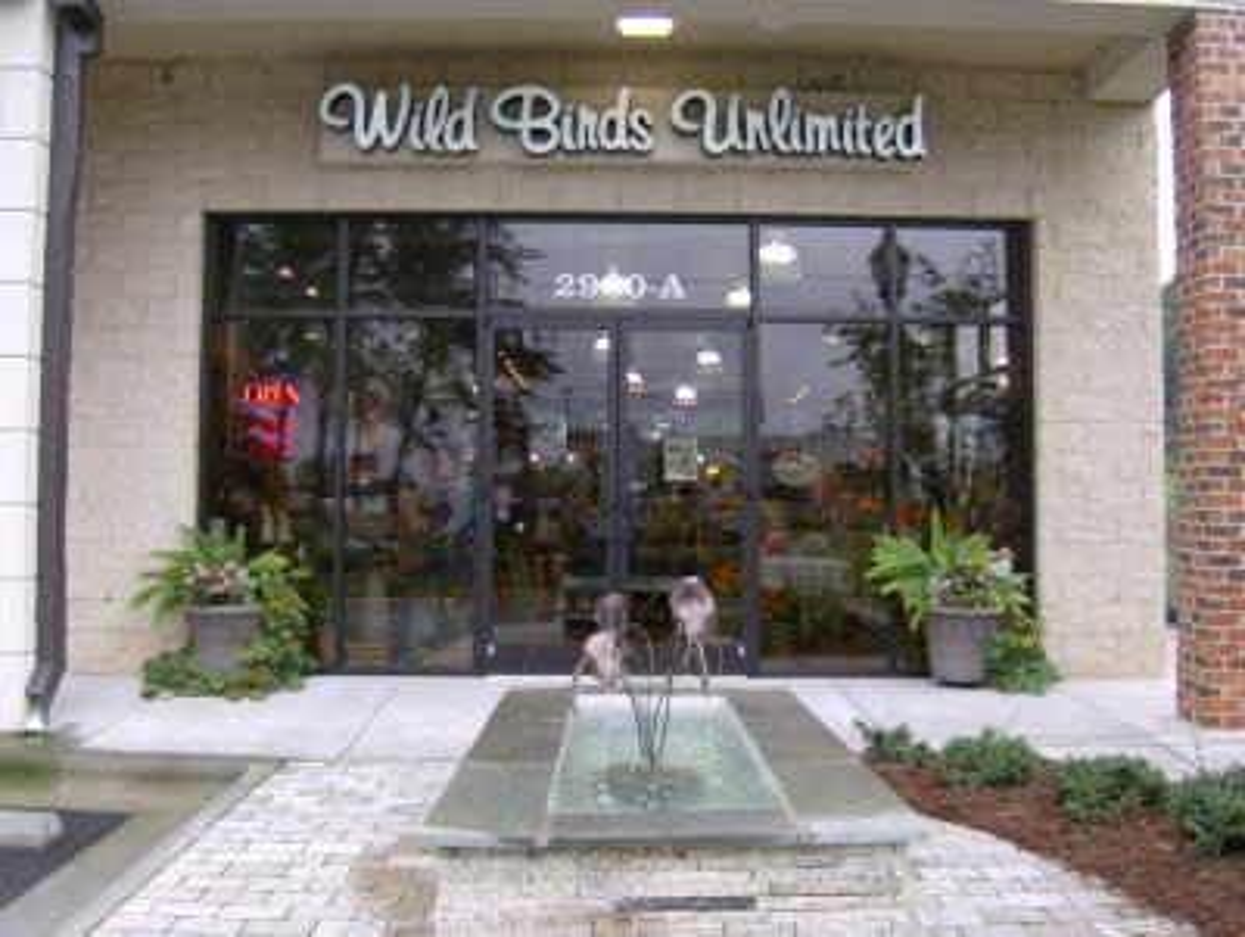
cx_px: 622
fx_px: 1296
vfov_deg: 39.7
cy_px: 468
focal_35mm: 36
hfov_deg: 51.3
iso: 100
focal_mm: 6
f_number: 2.8
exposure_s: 1/96.3
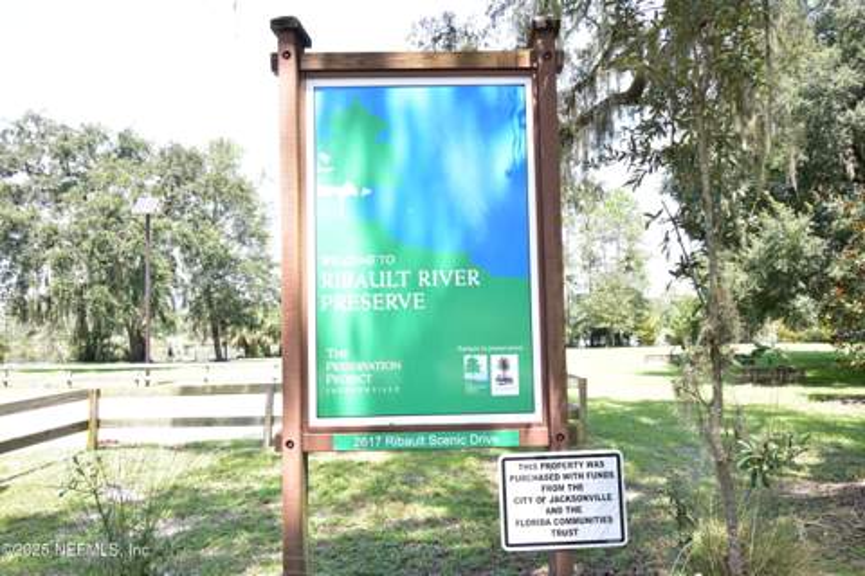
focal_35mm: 24
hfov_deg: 73.7
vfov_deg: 53.1
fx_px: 577
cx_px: 432
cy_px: 288
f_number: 5.3
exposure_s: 1/40
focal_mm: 16
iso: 100
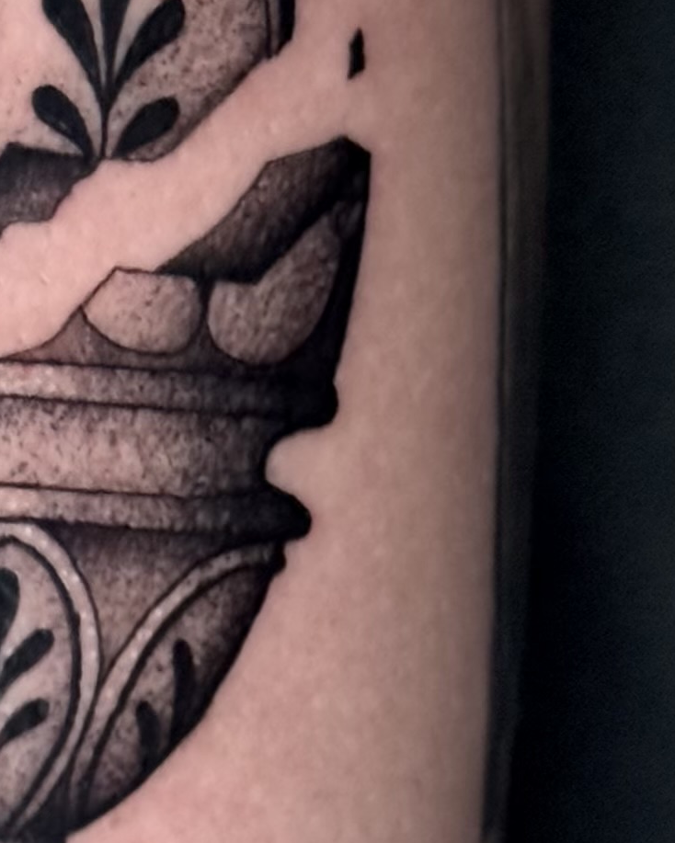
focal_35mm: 206
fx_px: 5142
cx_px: -28
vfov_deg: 9.3
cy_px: -6
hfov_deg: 7.5
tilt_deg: +2.0
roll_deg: +8.3
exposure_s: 1/30
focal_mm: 6.76
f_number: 1.78
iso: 640
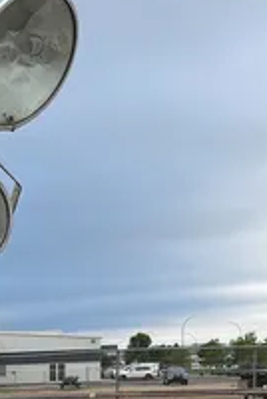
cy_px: 512
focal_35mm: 99
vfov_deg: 19.1
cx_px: -171
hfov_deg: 12.9
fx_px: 1097
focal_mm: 5.1
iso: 50
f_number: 1.6
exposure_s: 1/510
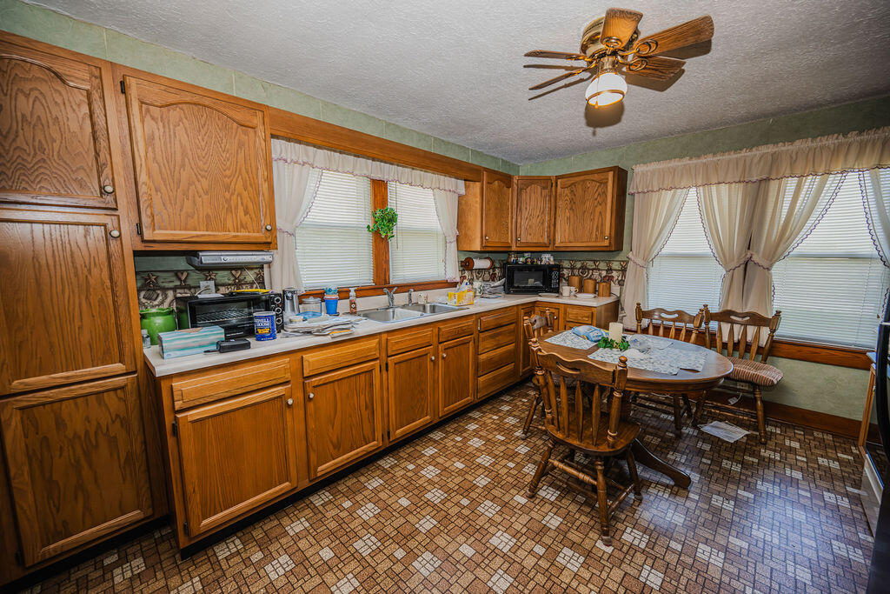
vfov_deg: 81.2
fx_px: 346
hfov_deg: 104.2
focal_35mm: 14
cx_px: 445
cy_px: 297
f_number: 4
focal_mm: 14
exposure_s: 1/200
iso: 2000
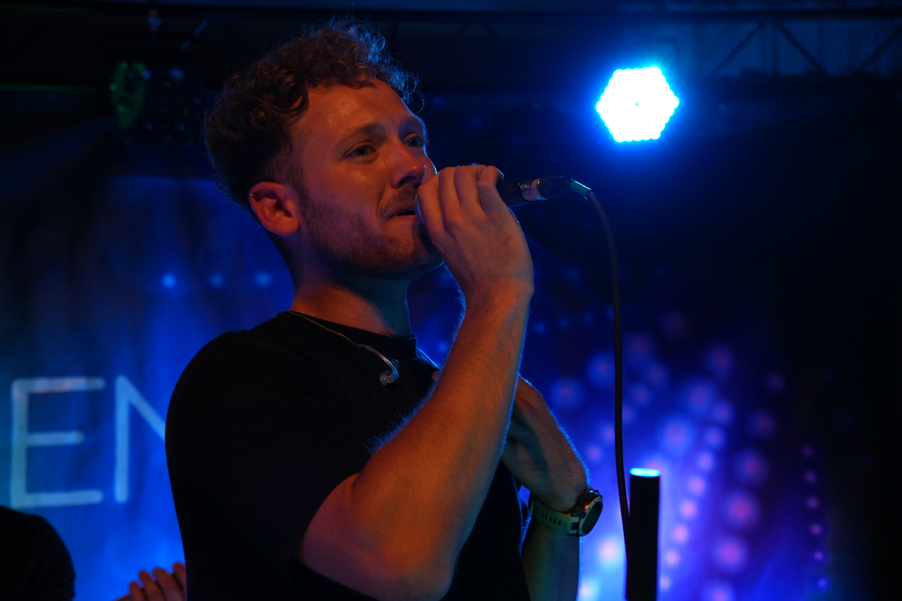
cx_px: 451
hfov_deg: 27.0
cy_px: 300
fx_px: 1879
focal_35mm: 75
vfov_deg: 18.2
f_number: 4.5
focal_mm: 50
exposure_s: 1/250
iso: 1000
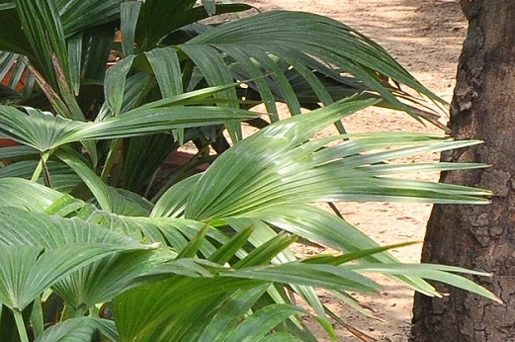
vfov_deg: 7.3
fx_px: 2672
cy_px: 286
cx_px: -639
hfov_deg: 9.9
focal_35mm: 187
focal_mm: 26
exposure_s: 1/320
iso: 500
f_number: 9
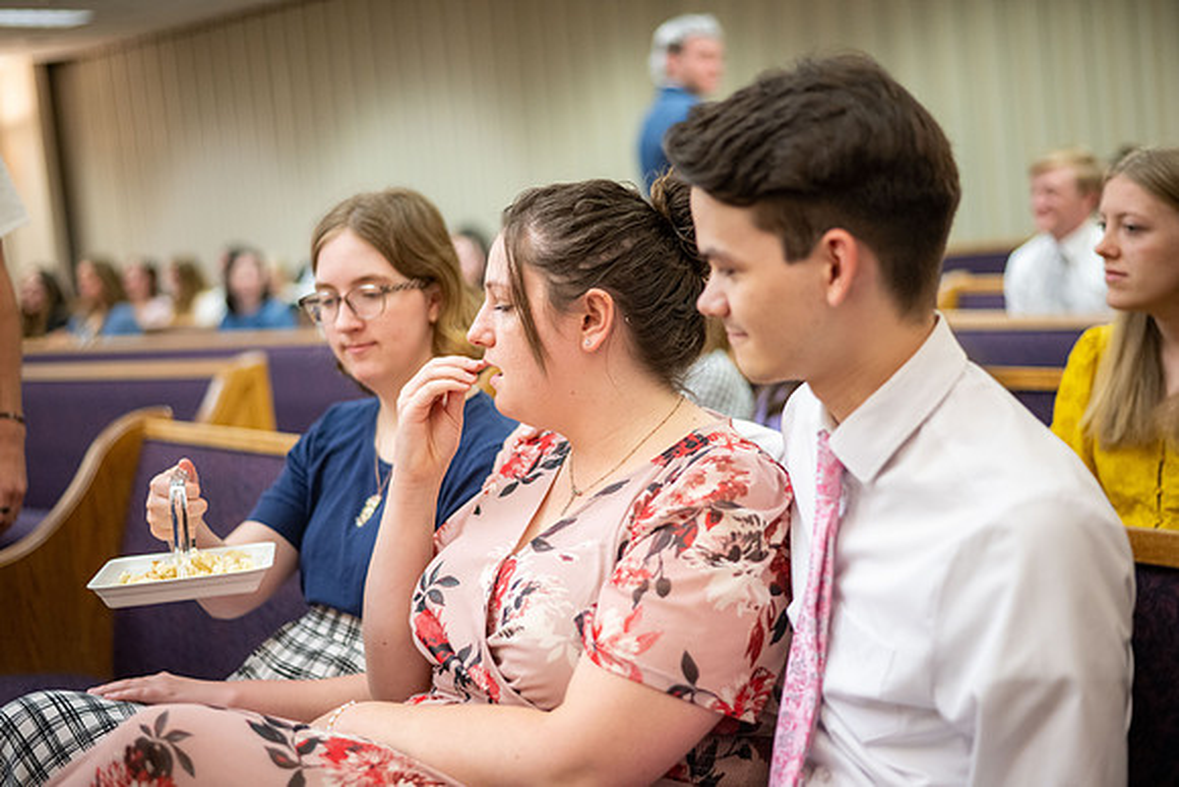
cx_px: 590
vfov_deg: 27.0
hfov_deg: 39.6
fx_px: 1638
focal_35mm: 50
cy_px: 394
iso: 1600
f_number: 1.8
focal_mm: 50
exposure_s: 1/250
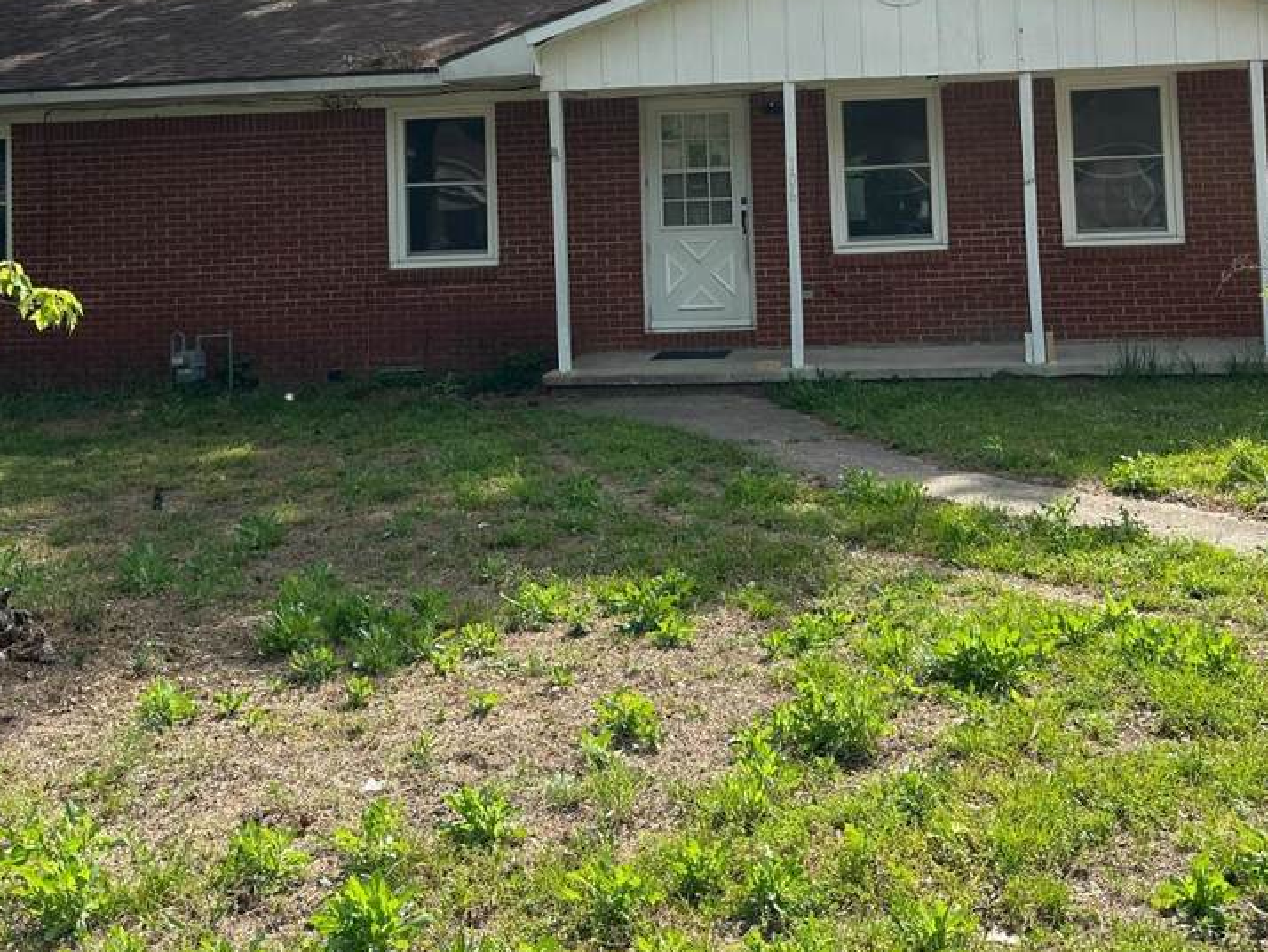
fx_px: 1576
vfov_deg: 32.2
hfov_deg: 43.6
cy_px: 126
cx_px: 753
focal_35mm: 43
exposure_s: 1/2353
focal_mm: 6.86
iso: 80
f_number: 1.78
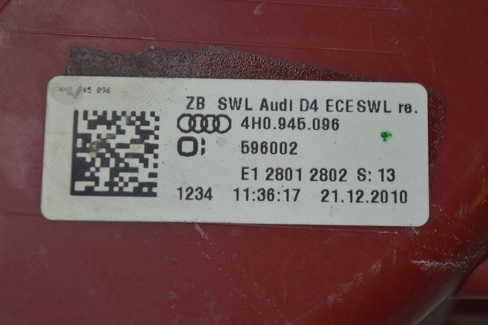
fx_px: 1117
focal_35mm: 82
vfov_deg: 16.5
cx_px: 244
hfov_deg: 24.6
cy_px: 162
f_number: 5.6
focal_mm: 55
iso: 400
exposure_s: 1/80
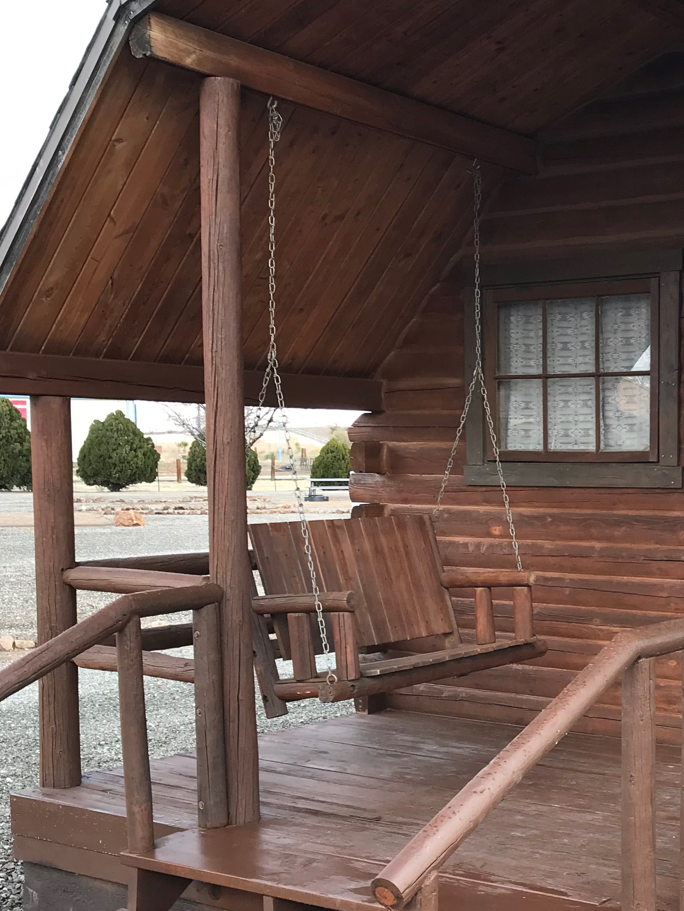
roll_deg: +0.7
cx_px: 616
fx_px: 1396
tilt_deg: -5.2
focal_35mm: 53
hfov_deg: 26.6
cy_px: 599
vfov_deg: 35.8
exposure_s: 1/211
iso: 20
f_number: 1.8
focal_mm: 3.99
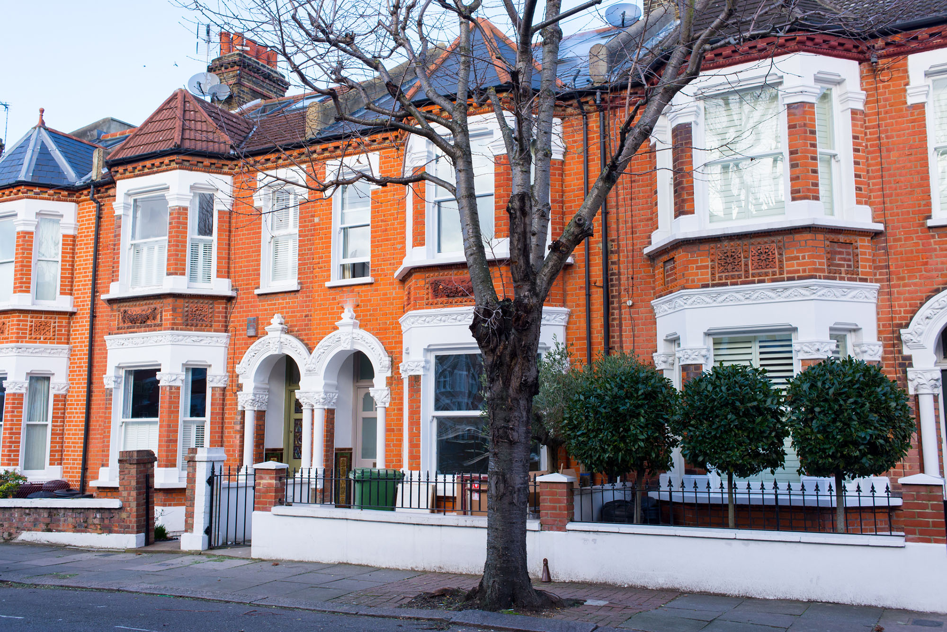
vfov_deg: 37.9
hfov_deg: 54.4
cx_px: 474
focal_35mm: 35
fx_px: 921
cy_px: 316
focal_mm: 35
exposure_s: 1/320
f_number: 7.1
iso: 400
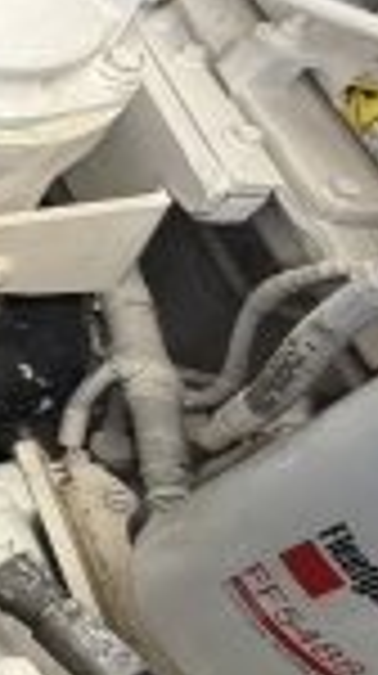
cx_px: -594
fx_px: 1001
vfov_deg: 36.5
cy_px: 178
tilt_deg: -46.0
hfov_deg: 13.5
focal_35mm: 56
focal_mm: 2.22
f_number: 2.2
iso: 320
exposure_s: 1/121
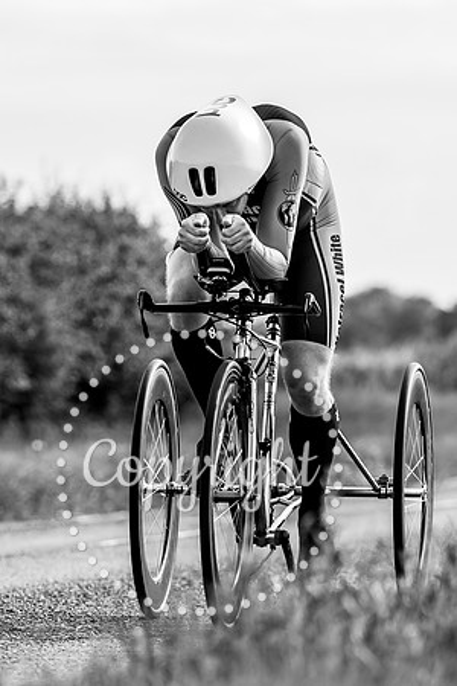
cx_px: 221
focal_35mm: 366
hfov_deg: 3.8
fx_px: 6976
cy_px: 341
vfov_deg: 5.6
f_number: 4
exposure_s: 1/1000
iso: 160
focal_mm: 162
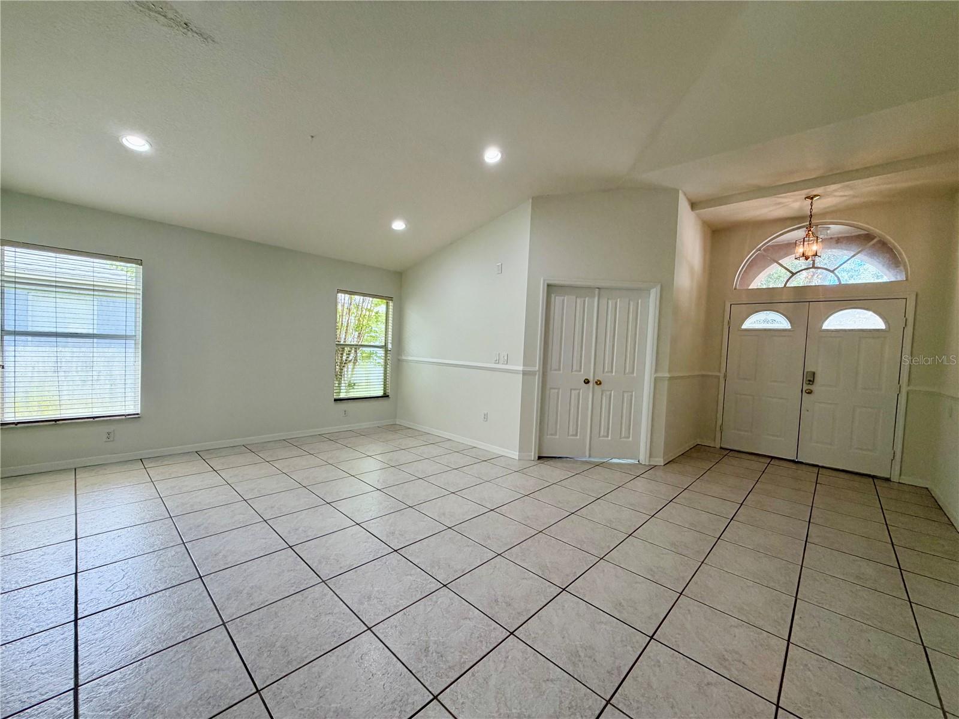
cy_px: 360
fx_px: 388
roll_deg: -3.9
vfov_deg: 85.7
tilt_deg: -2.0
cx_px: 480
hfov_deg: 102.1
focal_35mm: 14
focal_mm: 2.22
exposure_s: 1/120
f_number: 2.2
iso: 160
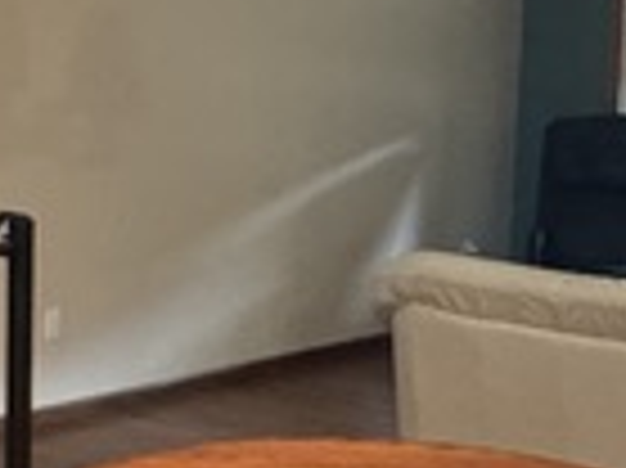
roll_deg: -1.1
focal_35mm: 103
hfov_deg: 18.8
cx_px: 59
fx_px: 1861
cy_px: 144
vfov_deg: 14.3
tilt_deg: -6.3
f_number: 2.2
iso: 500
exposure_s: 1/60
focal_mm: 2.22
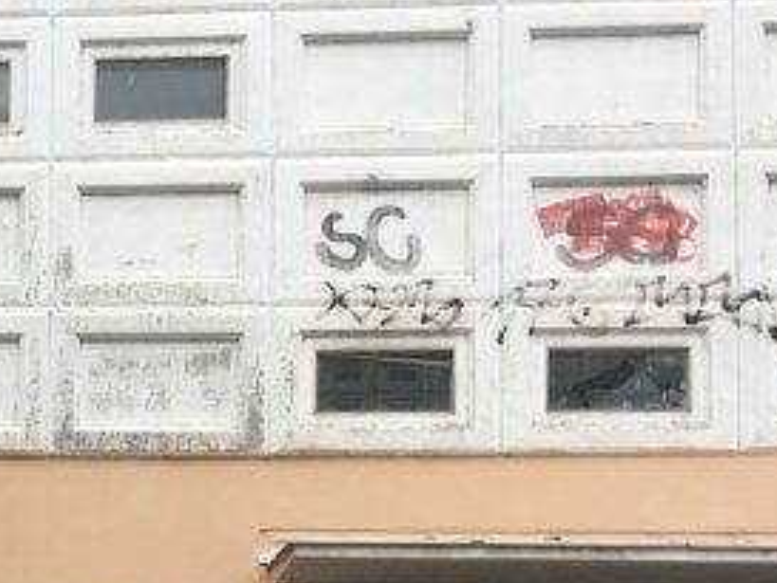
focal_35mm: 85
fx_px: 1909
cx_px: -137
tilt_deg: +3.8
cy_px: 694
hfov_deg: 21.5
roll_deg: -0.9
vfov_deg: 16.7
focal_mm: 4.15
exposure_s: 1/439
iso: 25
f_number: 2.2
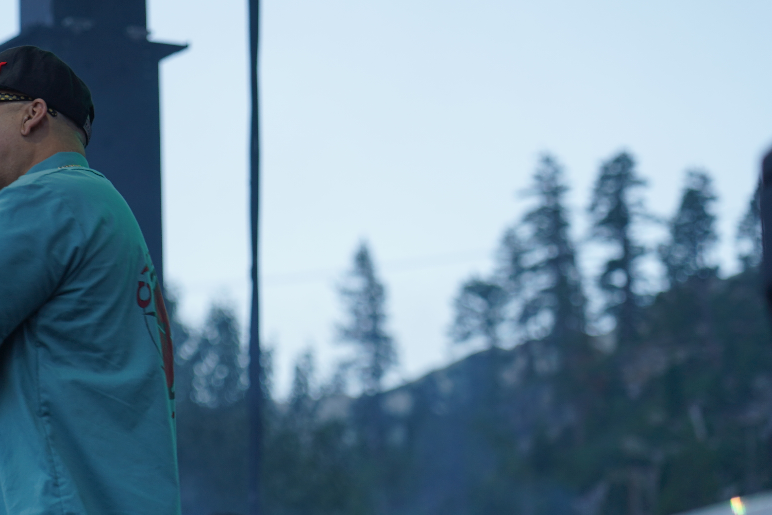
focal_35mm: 201
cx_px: 46
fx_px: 4310
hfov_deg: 10.2
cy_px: 173
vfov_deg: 6.8
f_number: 4.5
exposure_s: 1/160
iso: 100
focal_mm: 105
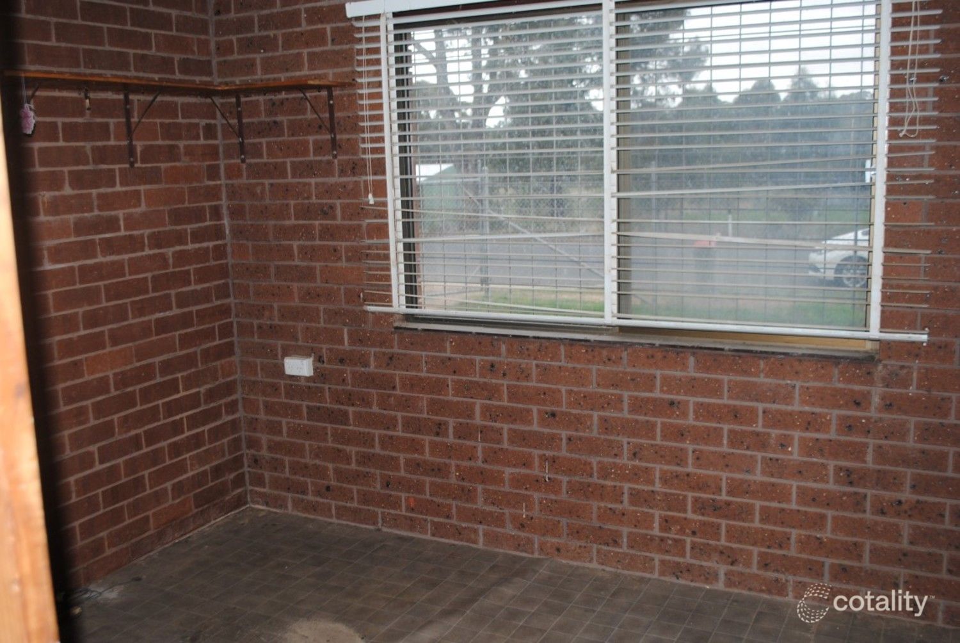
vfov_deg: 37.0
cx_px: 480
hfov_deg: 53.1
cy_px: 322
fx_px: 961
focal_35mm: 36
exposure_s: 1/60
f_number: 4
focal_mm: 24
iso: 200
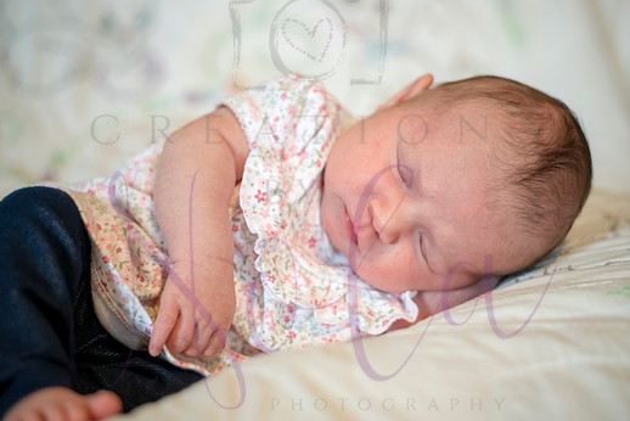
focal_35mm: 56
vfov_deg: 24.2
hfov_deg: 35.6
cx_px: 314
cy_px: 189
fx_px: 981
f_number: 2.2
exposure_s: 1/100
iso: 800
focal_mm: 50
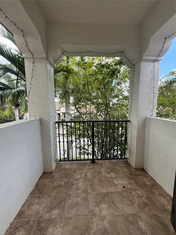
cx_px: 88
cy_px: 118
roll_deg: -1.5
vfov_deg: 102.1
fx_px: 95
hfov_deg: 85.7
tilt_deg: -5.7
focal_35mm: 14
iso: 64
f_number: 2.2
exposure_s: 1/296
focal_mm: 2.22
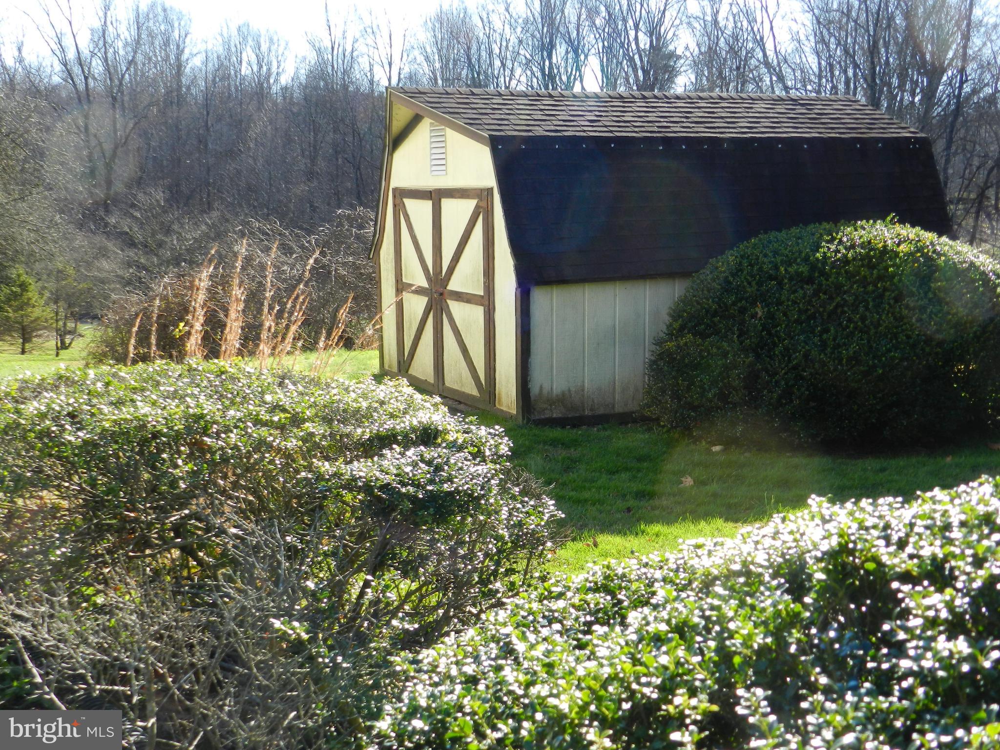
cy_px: 375
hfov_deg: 49.0
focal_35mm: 38
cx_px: 500
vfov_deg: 37.7
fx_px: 1098
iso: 160
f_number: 4
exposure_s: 1/320
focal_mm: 6.7
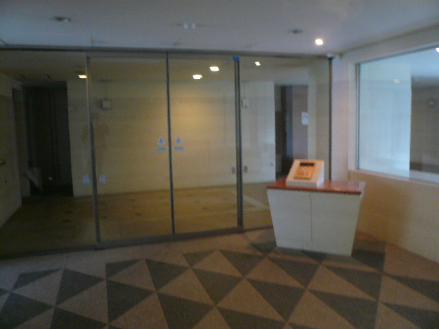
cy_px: 164
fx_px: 355
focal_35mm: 28
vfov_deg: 49.7
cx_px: 220
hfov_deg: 63.4
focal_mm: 4.6
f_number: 2.8
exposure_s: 1/8
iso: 200
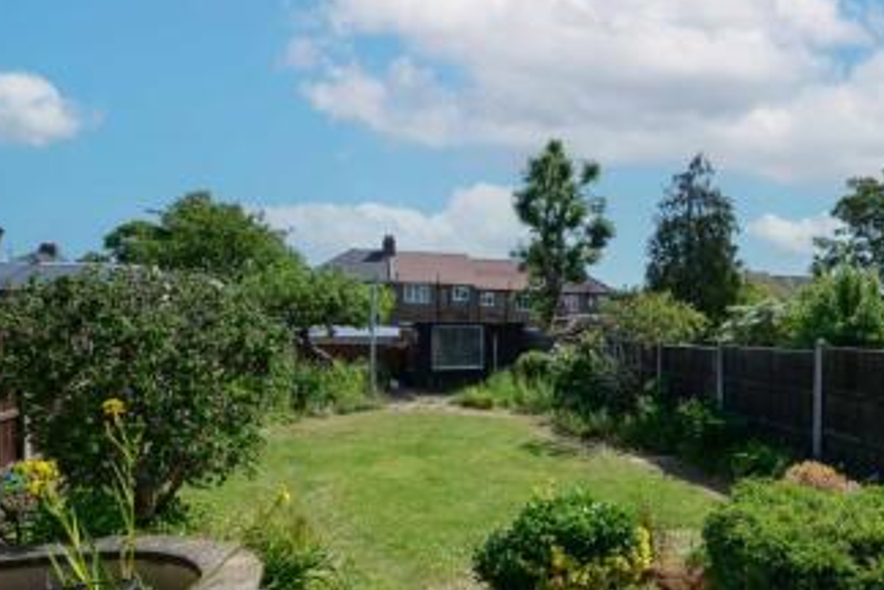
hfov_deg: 76.8
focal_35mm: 22
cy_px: 324
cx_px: 568
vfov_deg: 57.1
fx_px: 540
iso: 500
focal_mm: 10
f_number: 11
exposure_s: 1/320
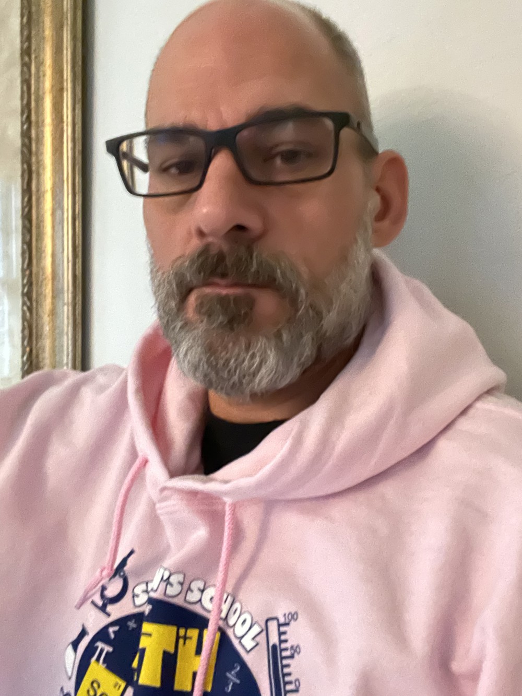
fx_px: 603
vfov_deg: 60.0
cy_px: 348
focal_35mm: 30
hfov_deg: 46.8
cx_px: 261
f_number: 2.2
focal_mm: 2.71
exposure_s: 1/15
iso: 2000
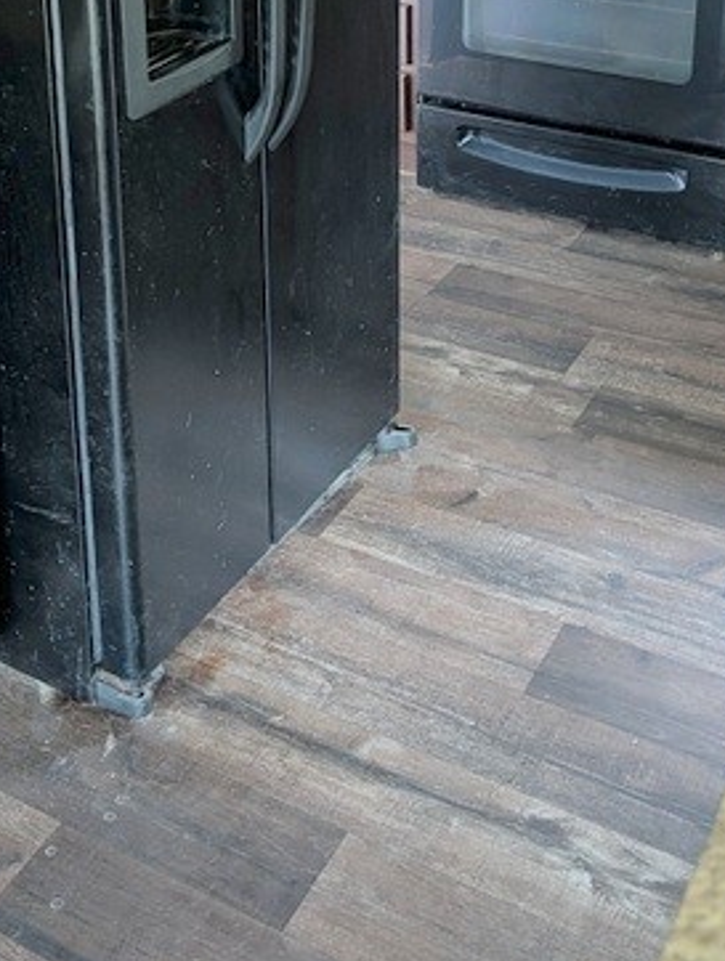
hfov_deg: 27.3
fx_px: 1475
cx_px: 206
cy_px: 50
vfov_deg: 33.7
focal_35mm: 53
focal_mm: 6.9
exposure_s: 1/13.6
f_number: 1.68
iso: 935
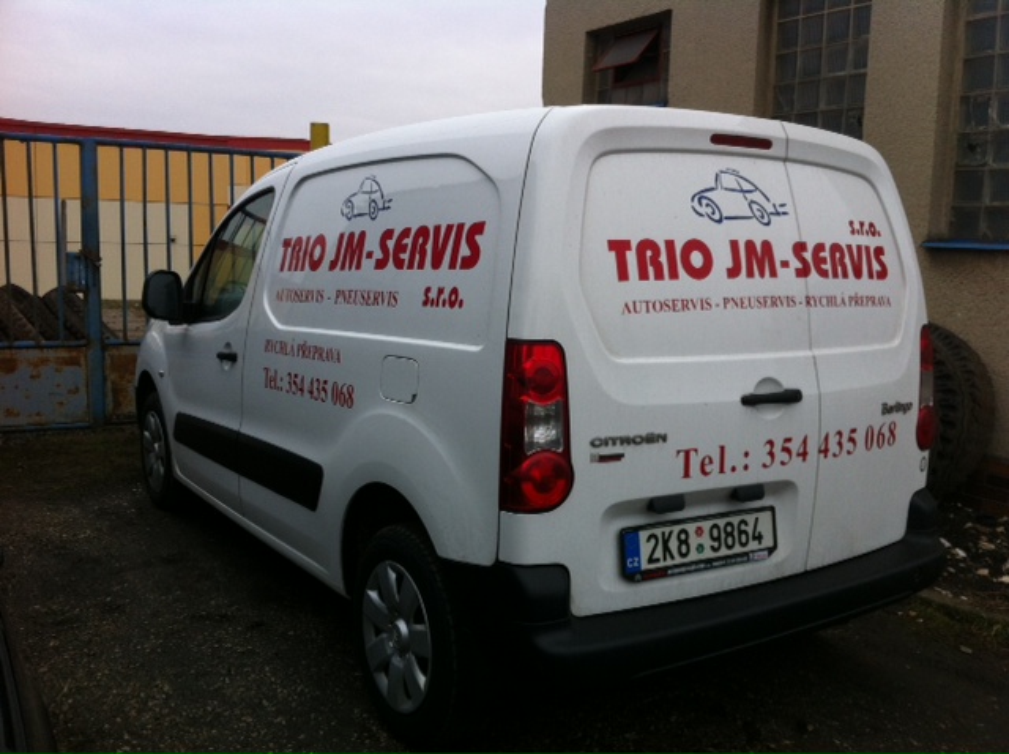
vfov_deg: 40.6
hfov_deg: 52.7
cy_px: 377
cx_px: 504
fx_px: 1019
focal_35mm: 35
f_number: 2.8
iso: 80
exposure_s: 1/338
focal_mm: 3.85
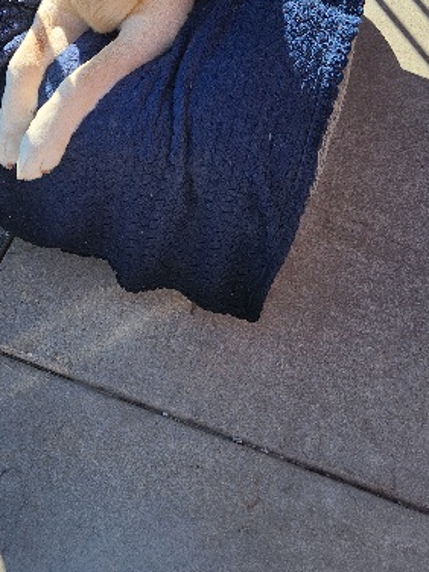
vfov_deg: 37.1
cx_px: 23
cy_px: 88
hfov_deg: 28.3
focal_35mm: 49
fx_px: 810
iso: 20
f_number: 1.8
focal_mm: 5.4
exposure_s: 1/1000
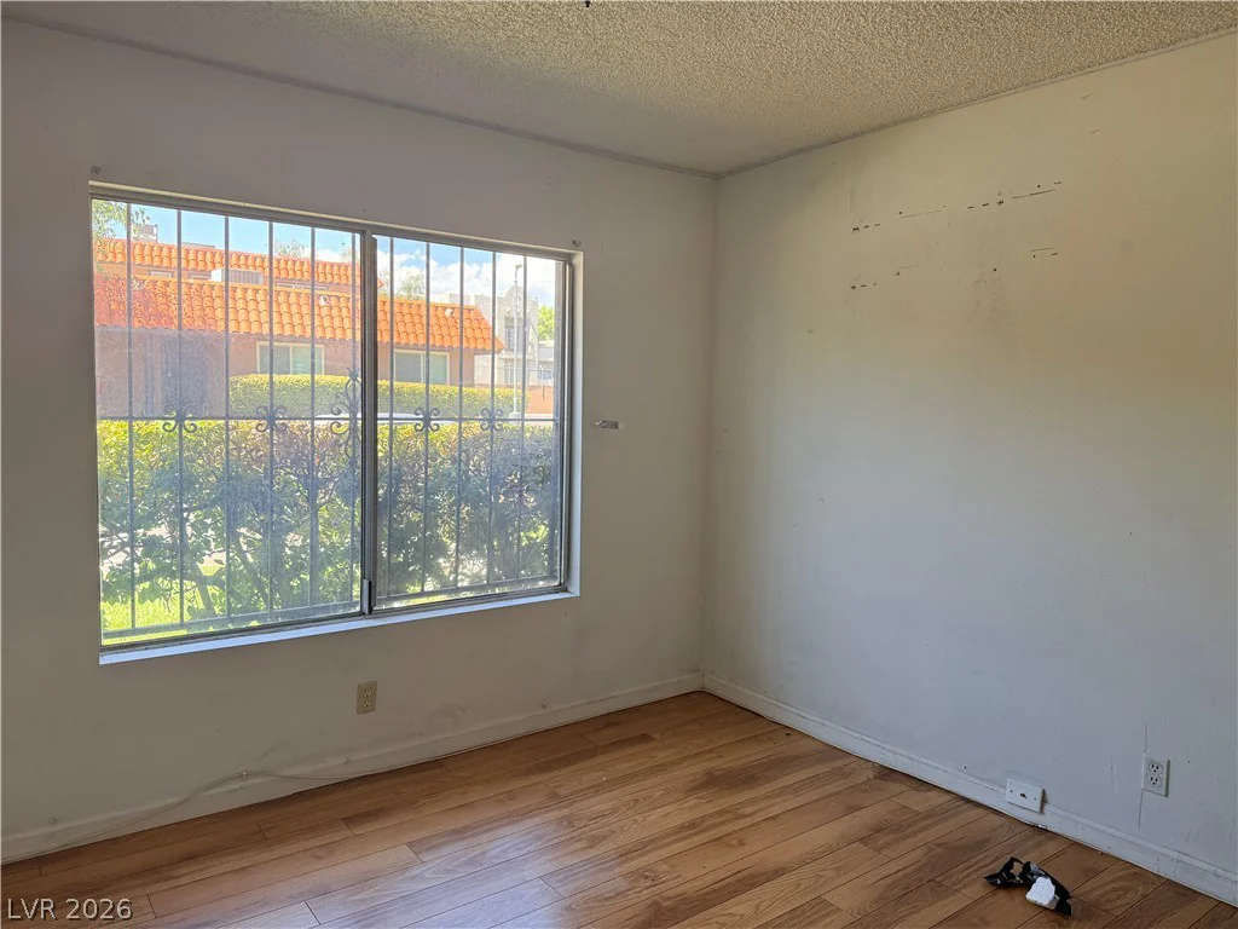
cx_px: 619
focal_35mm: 24
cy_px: 464
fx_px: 858
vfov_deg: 56.8
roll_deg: -0.2
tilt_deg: -2.0
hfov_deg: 71.6
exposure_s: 1/215
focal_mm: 6.76
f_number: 1.78
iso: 100
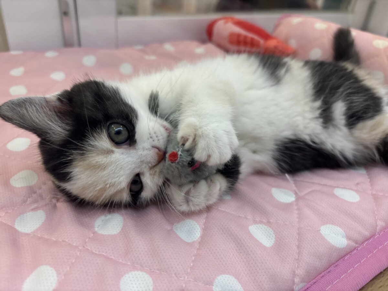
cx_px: 194
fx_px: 291
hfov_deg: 67.3
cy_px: 146
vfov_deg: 53.1
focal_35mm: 26
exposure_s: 1/100
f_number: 1.6
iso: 64
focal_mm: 5.96
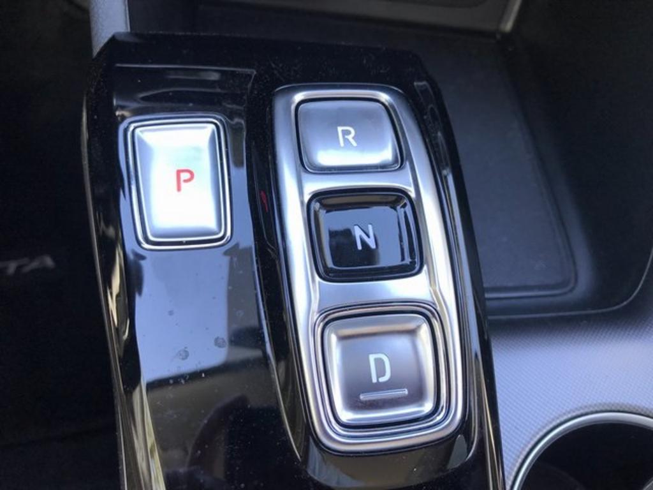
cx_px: 326
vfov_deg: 49.7
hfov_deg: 63.4
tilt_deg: -61.8
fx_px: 528
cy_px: 245
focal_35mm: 28
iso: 25
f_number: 1.8
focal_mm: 3.99
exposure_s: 1/60
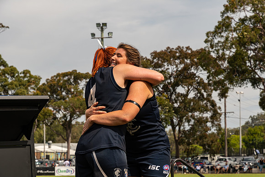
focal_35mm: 108
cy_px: 88
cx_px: 132
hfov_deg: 18.9
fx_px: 795
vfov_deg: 12.7
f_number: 8
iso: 200
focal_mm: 72
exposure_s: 1/640
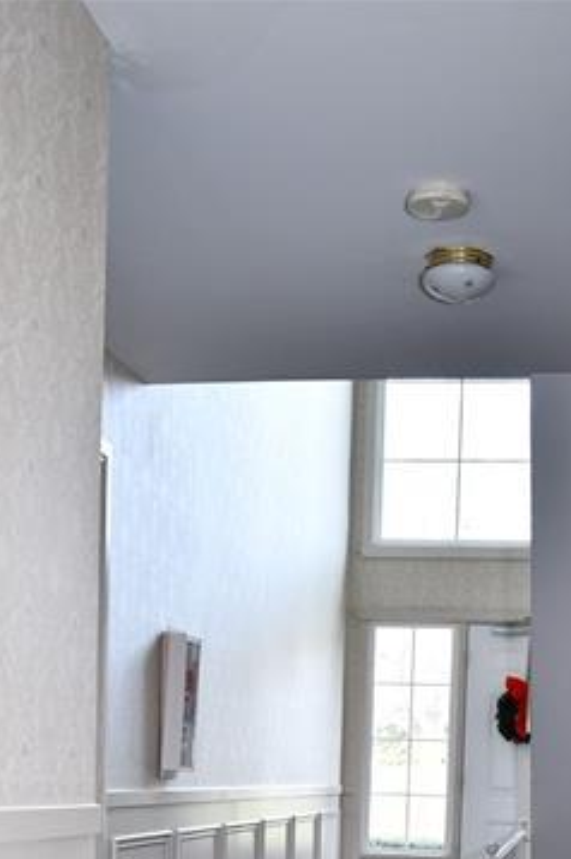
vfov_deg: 31.1
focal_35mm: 58
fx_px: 1382
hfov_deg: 23.3
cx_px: 365
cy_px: 919
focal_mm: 18
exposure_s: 1/160
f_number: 3.5
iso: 800
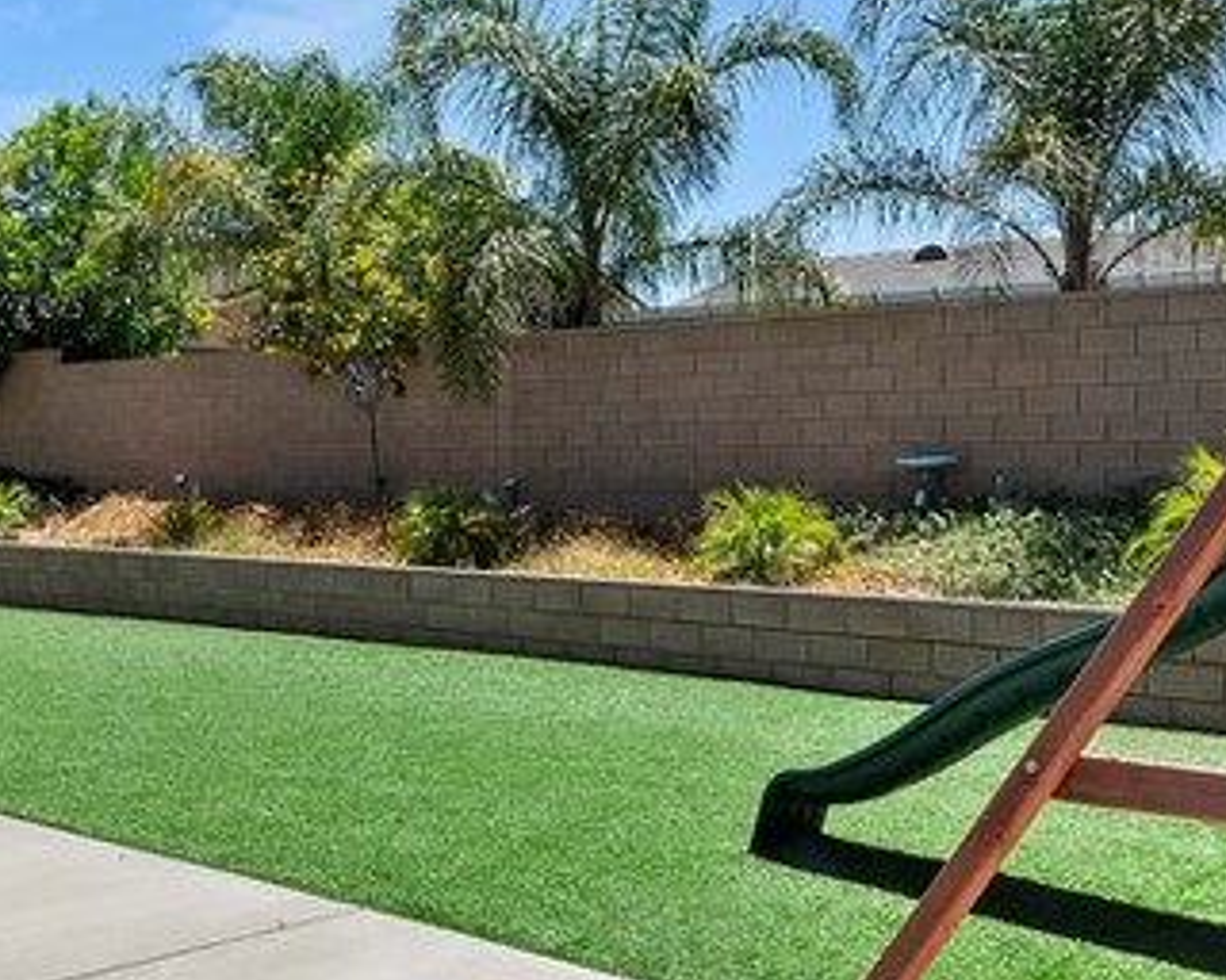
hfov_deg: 43.2
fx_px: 1524
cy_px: 511
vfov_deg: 35.7
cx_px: 410
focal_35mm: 42
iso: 500
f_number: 22
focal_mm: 14
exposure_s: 1/160
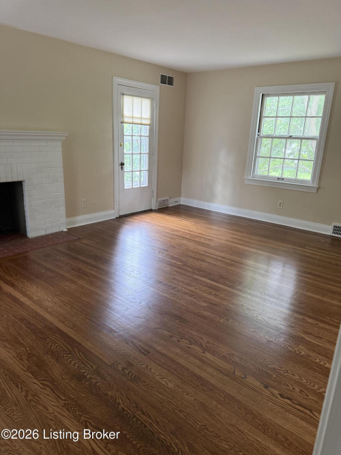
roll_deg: -1.1
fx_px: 315
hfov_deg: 56.8
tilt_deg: -17.0
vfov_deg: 71.6
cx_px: 170
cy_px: 228
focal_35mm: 24
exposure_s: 1/60
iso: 200
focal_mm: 6.76
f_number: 1.78
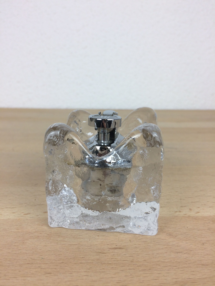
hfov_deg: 48.2
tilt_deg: -15.7
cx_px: 108
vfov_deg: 61.7
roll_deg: -0.7
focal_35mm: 29
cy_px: 143
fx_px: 240
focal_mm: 4.15
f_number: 2.2
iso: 50
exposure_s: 1/100
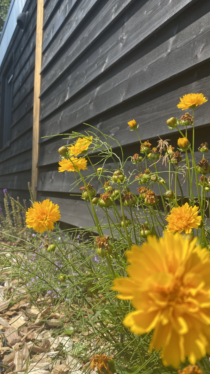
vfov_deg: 66.1
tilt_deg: +2.0
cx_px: 101
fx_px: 287
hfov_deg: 40.2
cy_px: 186
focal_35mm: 29
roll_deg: -1.3
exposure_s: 1/1447
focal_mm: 4.25
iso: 32
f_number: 1.8
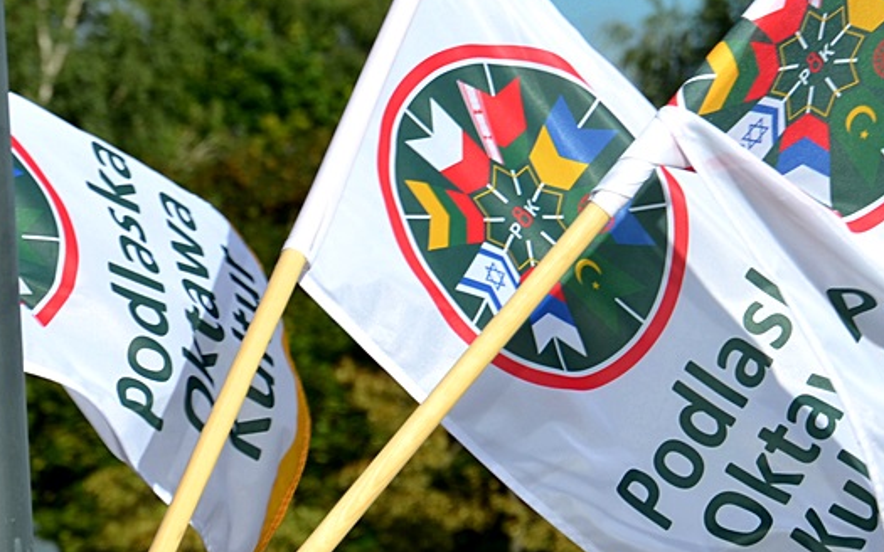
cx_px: 413
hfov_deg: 6.9
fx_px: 7346
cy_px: 316
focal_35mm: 305
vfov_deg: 4.3
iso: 100
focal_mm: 105
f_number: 9
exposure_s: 1/320
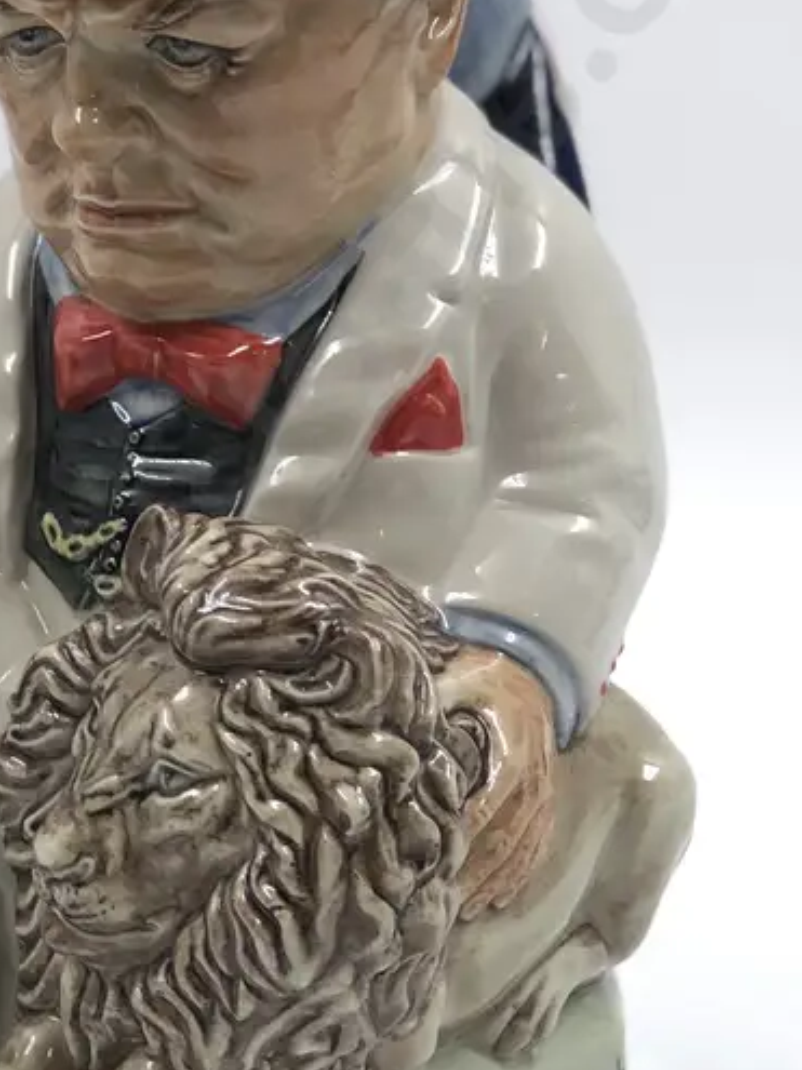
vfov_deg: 16.7
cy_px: 540
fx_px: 3647
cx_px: 201
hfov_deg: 12.5
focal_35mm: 118
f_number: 2.8
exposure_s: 1/100
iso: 25
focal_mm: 6.6
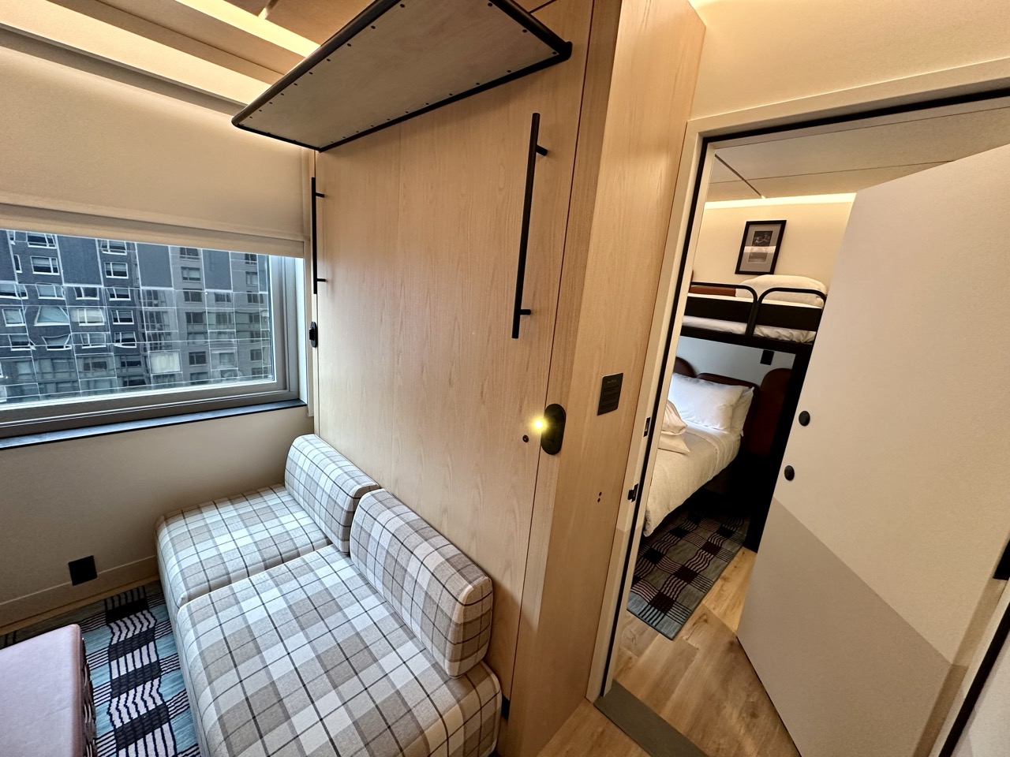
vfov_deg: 85.7
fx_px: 408
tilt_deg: -12.2
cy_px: 378
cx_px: 505
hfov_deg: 102.1
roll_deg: -5.4
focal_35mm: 14
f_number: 2.2
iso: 250
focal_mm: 2.22
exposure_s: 1/120
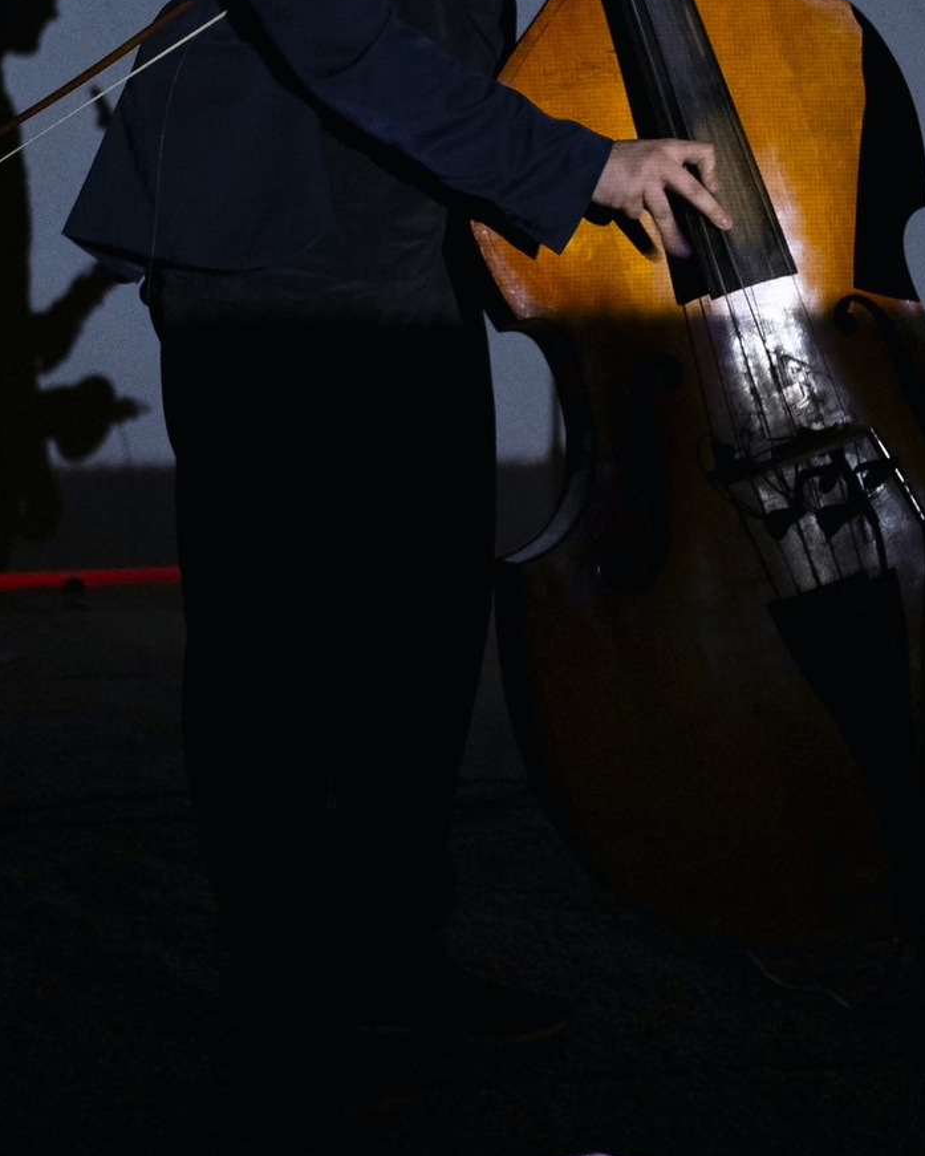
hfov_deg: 14.8
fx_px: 3558
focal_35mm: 104
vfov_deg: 18.3
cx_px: 441
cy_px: 254
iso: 6400
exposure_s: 1/50
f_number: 2
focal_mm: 35
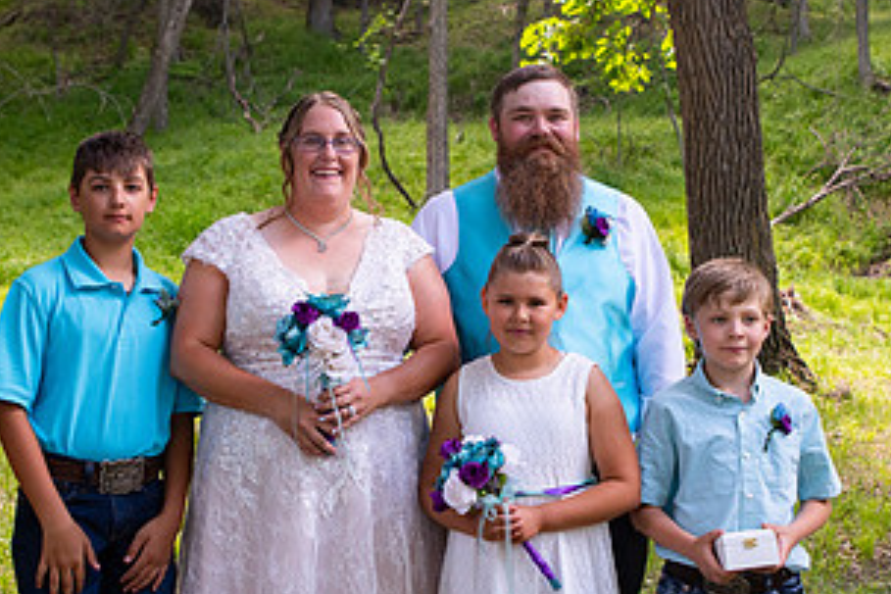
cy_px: 292
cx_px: 419
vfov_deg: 19.2
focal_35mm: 71
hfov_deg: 28.4
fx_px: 1757
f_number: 5
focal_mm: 31
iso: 250
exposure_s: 1/125
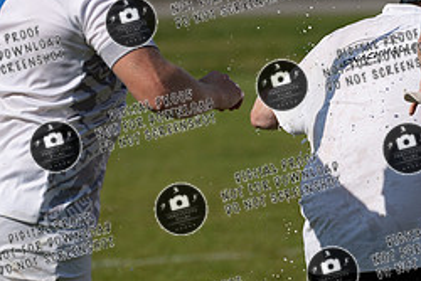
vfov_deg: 4.4
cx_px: 392
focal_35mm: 313
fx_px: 3662
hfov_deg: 6.6
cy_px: 45
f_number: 3.5
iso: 64
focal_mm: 135
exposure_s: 1/1600
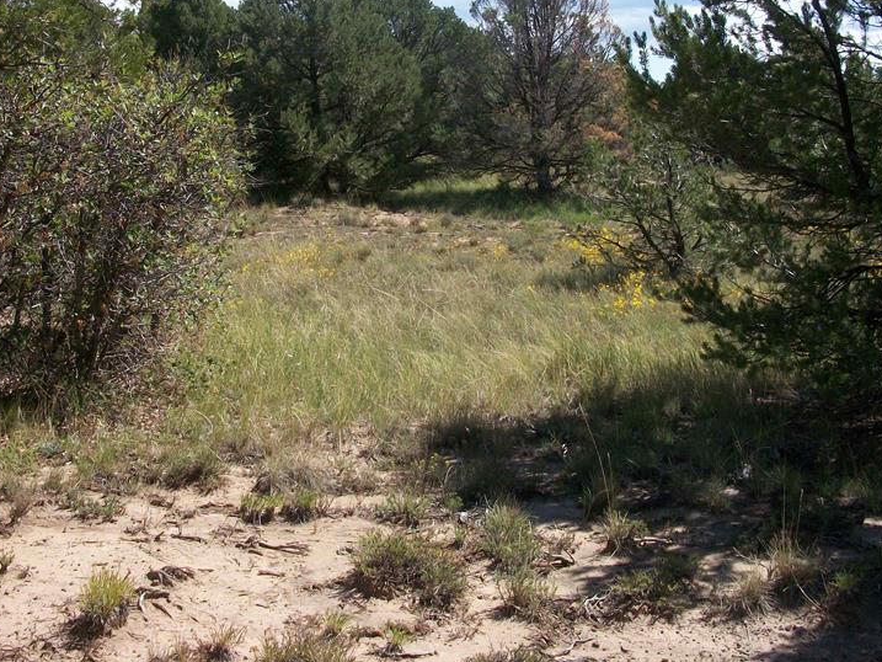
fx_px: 1274
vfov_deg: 29.0
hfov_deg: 38.2
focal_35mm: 50
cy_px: 231
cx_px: 416
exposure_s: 1/320
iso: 80
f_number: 5.6
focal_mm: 6.3
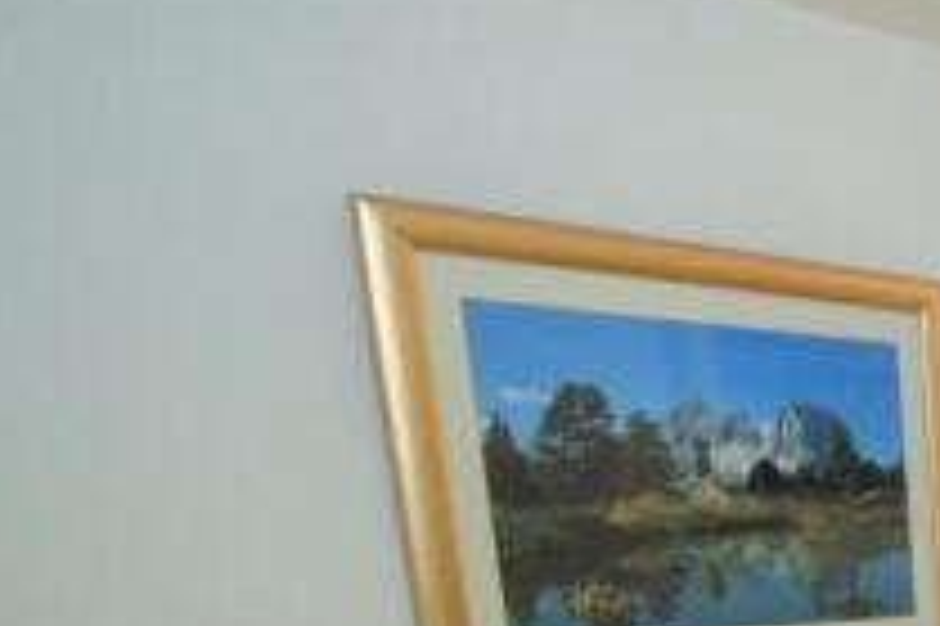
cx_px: 1457
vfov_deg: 24.9
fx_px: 1226
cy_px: 806
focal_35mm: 47
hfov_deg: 27.0
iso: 400
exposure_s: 1/60
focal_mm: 10
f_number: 4
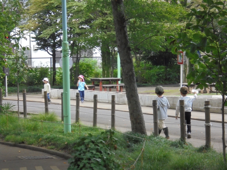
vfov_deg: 9.5
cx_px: 114
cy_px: 85
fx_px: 1023
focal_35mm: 156
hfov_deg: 12.7
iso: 400
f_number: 6.5
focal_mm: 27.6
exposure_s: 1/60
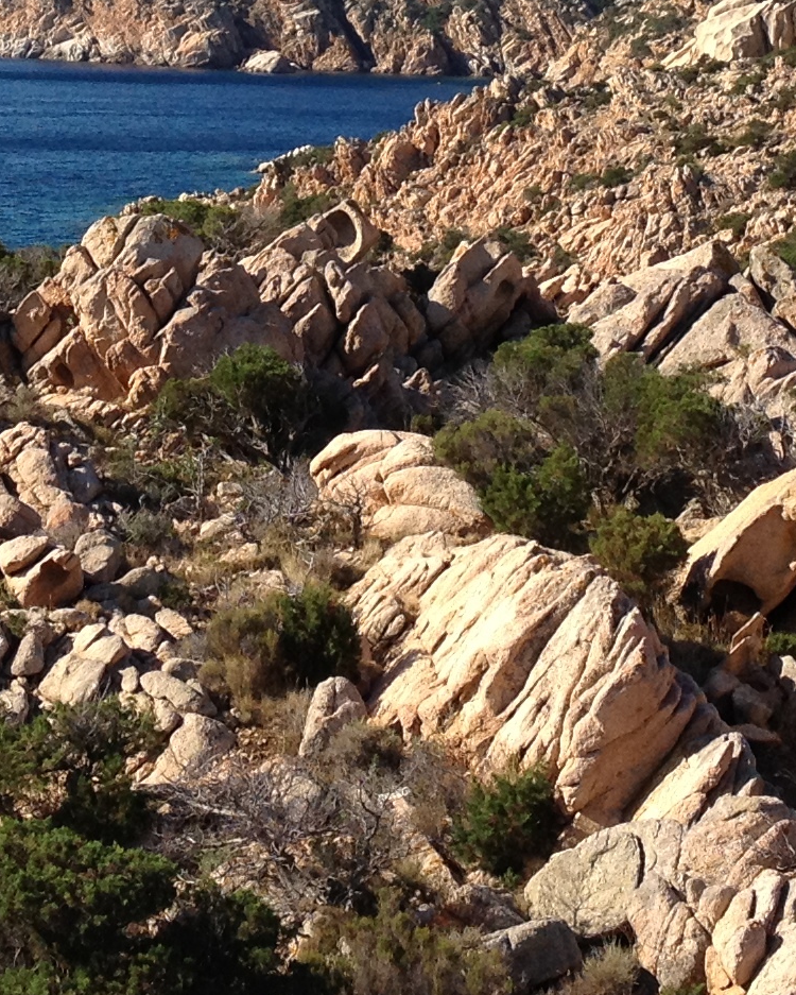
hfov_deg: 13.0
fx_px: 3503
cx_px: 403
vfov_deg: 15.8
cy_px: -18
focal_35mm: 119
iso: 64
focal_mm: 4.28
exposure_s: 1/1534
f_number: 2.4
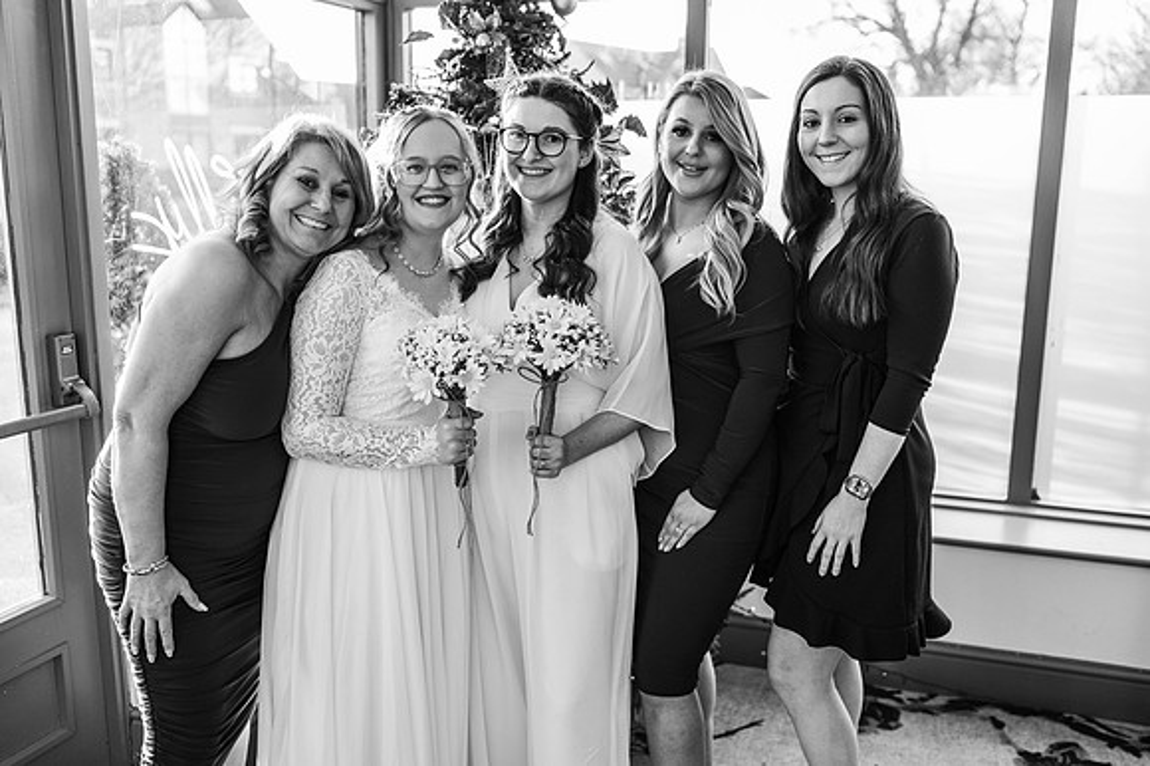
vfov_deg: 37.8
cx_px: 575
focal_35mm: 35
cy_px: 383
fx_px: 1117
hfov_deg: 54.5
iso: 560
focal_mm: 35
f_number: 2.2
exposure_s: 1/200
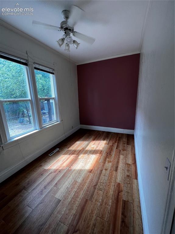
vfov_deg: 106.2
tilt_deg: -9.9
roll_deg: +2.6
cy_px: 117
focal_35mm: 13
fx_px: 88
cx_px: 88
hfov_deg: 89.9
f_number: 1.8
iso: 64
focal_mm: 1.57
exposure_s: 1/99
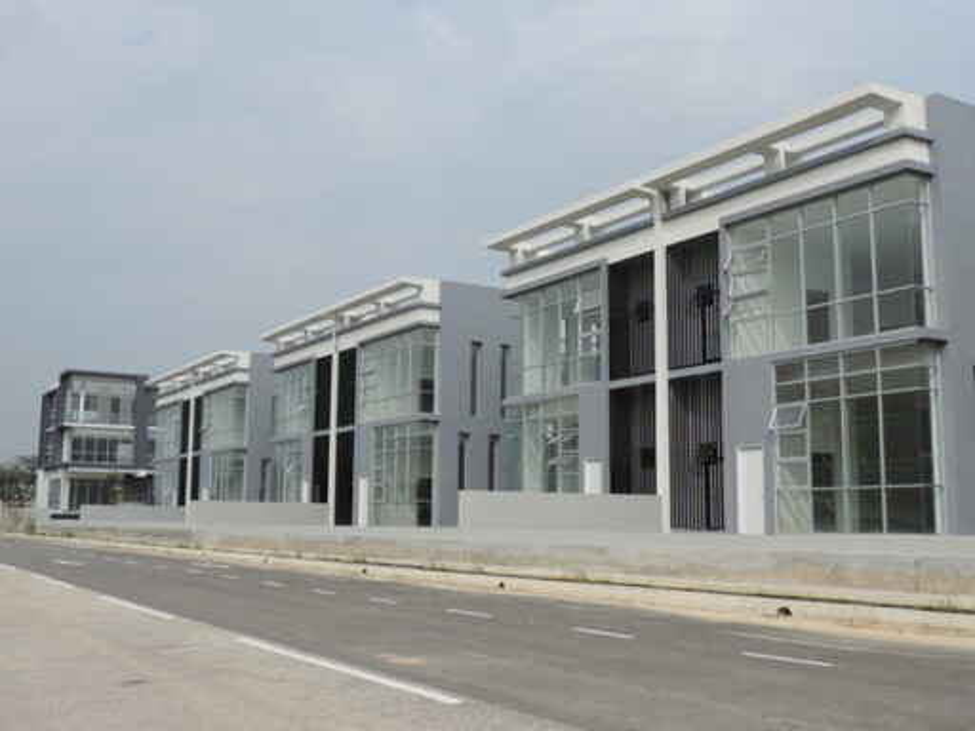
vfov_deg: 36.0
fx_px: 1127
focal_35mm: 40
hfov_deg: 46.8
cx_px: 488
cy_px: 366
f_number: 3.3
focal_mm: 7.1
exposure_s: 1/1000
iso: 80
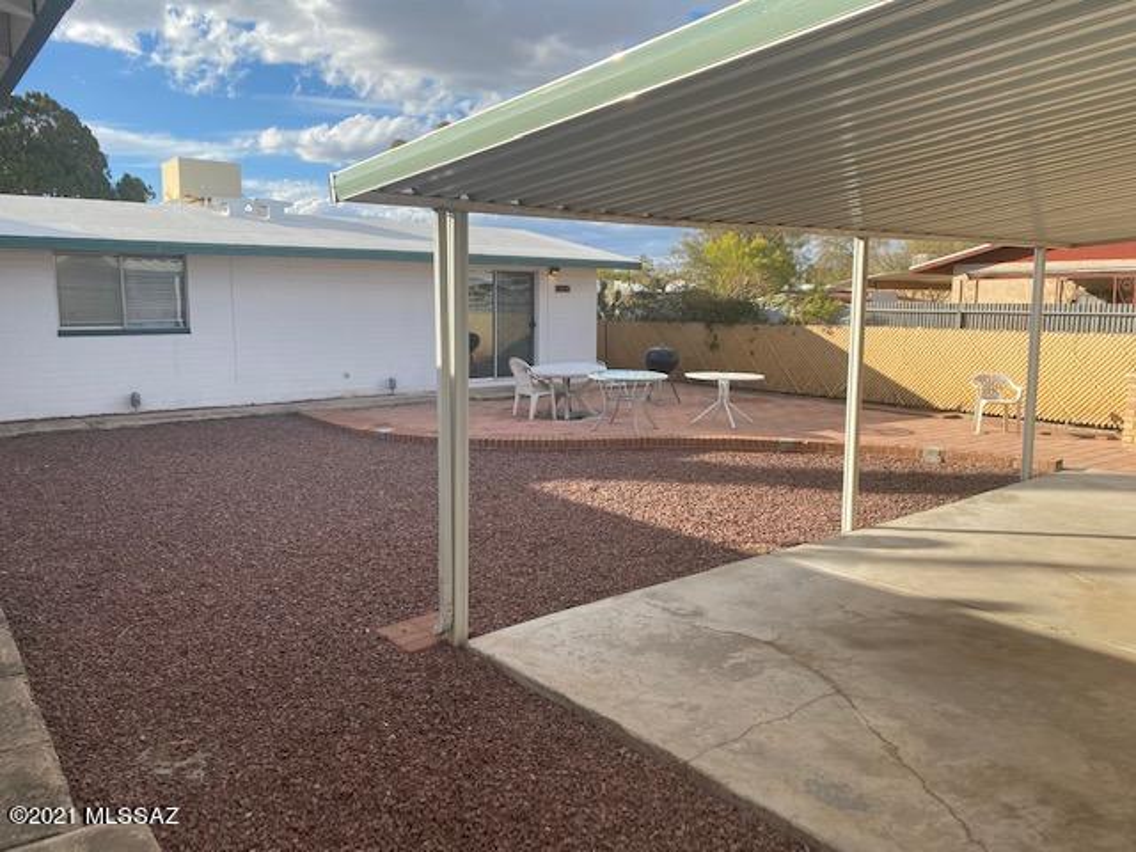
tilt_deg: -6.9
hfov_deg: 67.3
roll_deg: -0.8
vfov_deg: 53.1
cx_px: 568
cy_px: 426
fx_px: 853
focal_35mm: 26
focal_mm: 4.25
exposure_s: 1/1585
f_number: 1.8
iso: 32
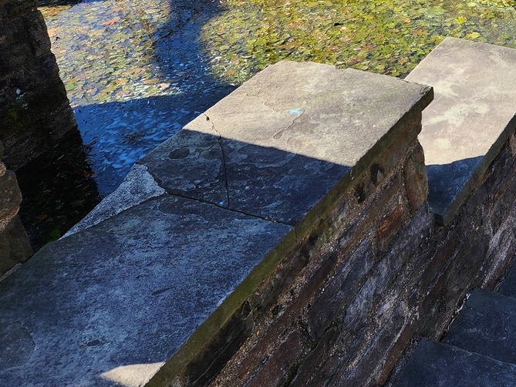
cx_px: 580
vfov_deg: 24.7
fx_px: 820
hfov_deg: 30.8
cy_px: -41
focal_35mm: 55
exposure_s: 1/282
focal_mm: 5.4
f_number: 1.8
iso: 20
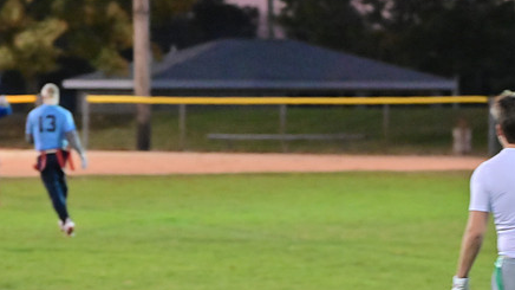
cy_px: 173
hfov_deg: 9.8
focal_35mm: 219
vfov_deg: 5.5
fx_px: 2990
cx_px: 266
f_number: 4
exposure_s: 1/400
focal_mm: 105
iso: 6400
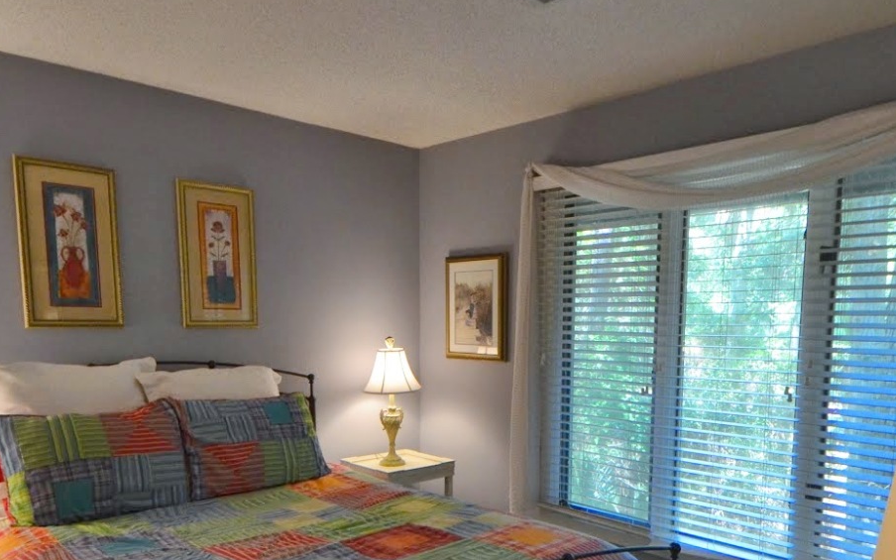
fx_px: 659
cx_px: 474
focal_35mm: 27
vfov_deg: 45.2
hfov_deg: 68.3
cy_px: 382
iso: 800
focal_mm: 8
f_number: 4.5
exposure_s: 1/60
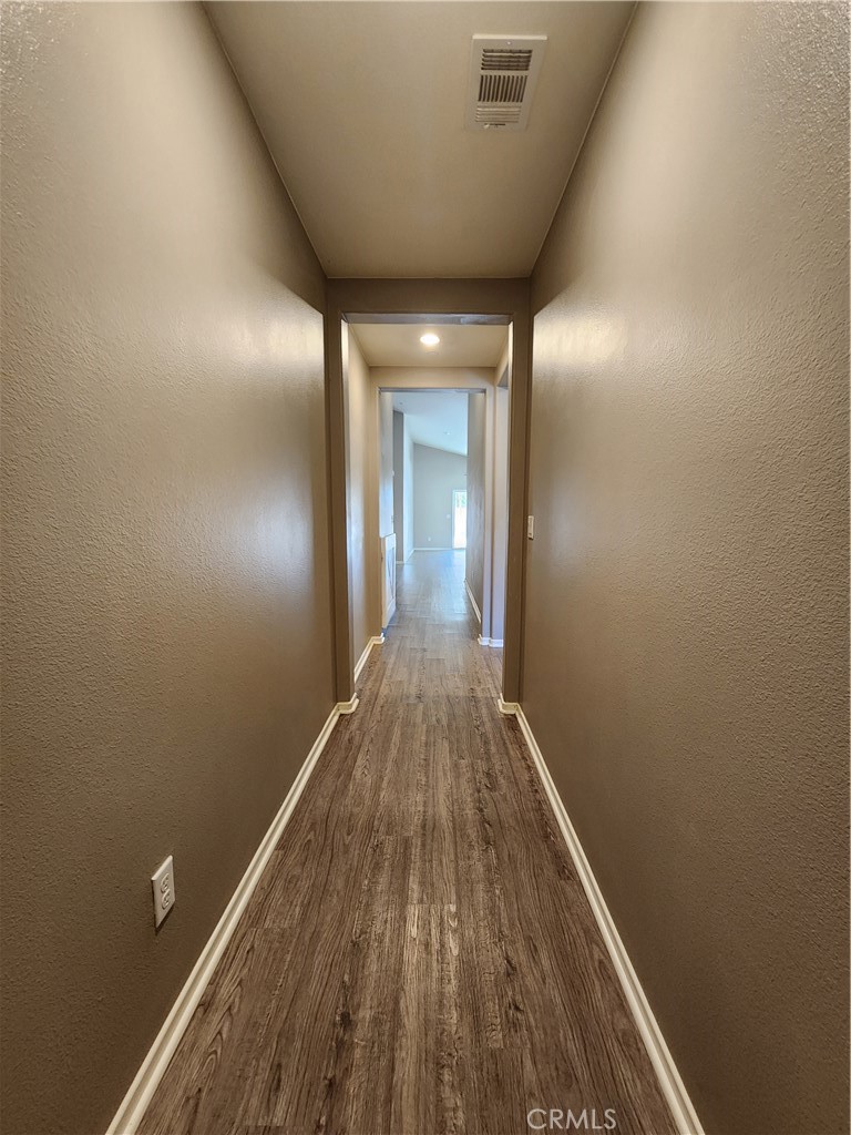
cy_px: 568
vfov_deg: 106.2
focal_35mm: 13
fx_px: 426
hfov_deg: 89.9
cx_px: 426
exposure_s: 1/40
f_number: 2.2
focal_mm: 2.2
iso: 320
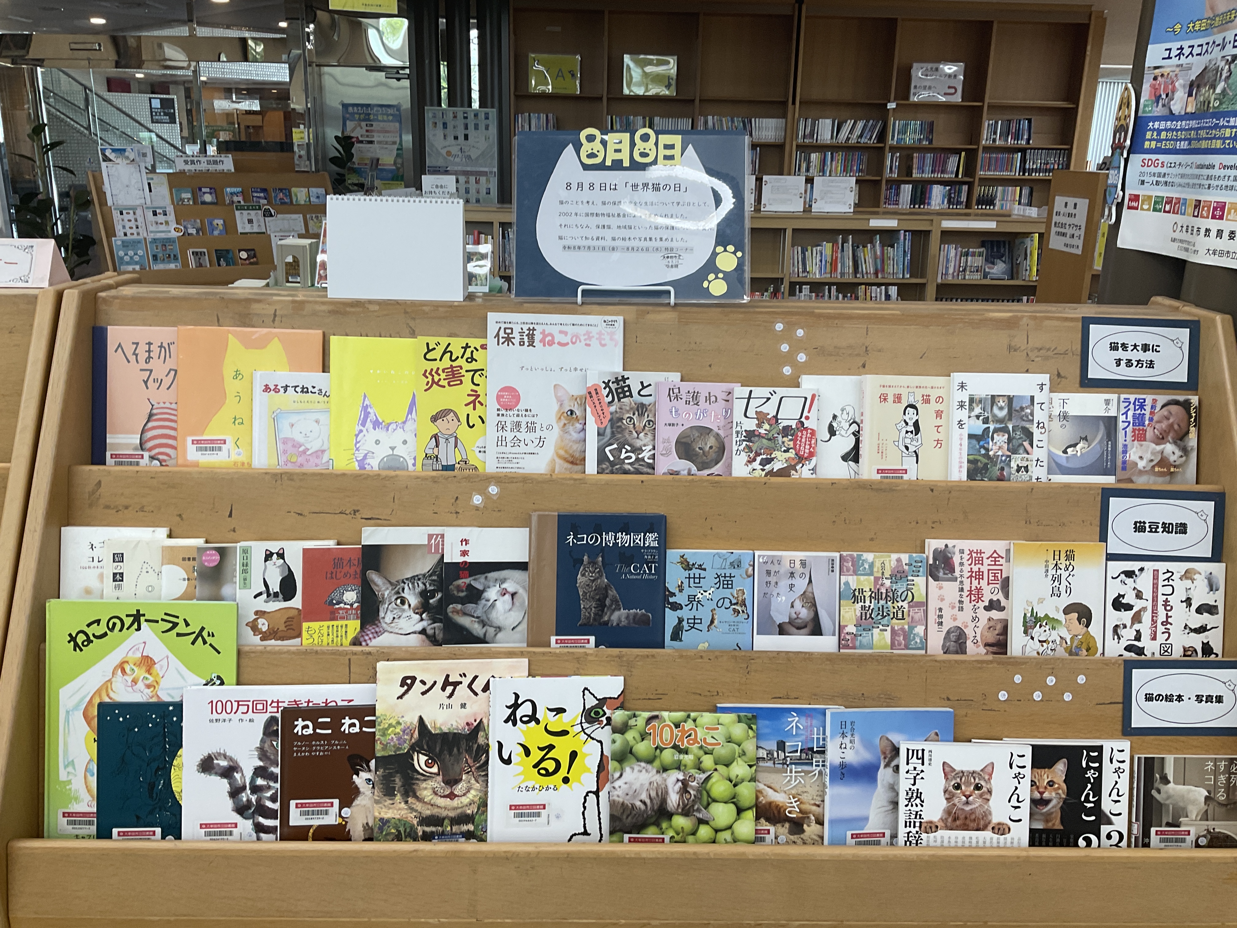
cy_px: 464
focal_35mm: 29
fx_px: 1036
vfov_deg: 48.2
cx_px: 618
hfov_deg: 61.7
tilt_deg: -18.7
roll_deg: -0.3
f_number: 1.8
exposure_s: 1/50
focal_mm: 3
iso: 32
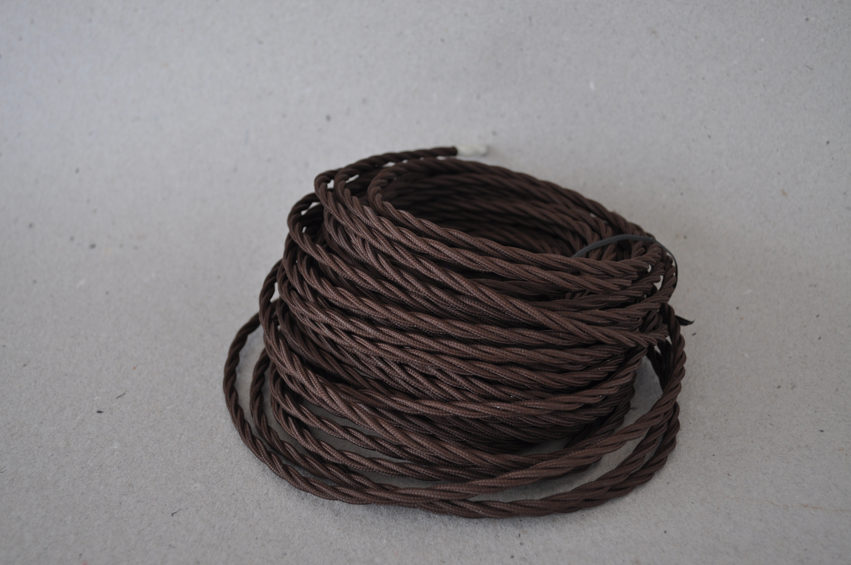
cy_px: 282
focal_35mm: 44
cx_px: 426
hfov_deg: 45.0
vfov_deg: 30.8
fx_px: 1027
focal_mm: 29
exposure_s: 1/125
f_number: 5.6
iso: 250
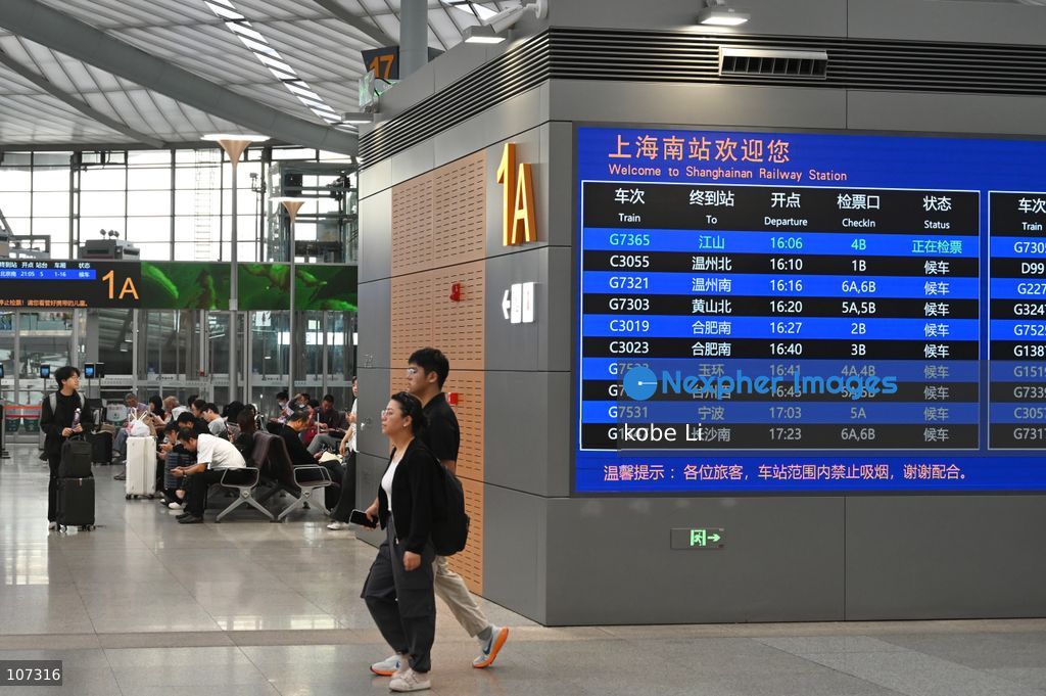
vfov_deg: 21.9
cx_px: 523
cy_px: 348
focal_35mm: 62
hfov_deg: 32.4
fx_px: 1800
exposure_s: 1/200
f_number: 6.3
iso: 1400
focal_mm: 62
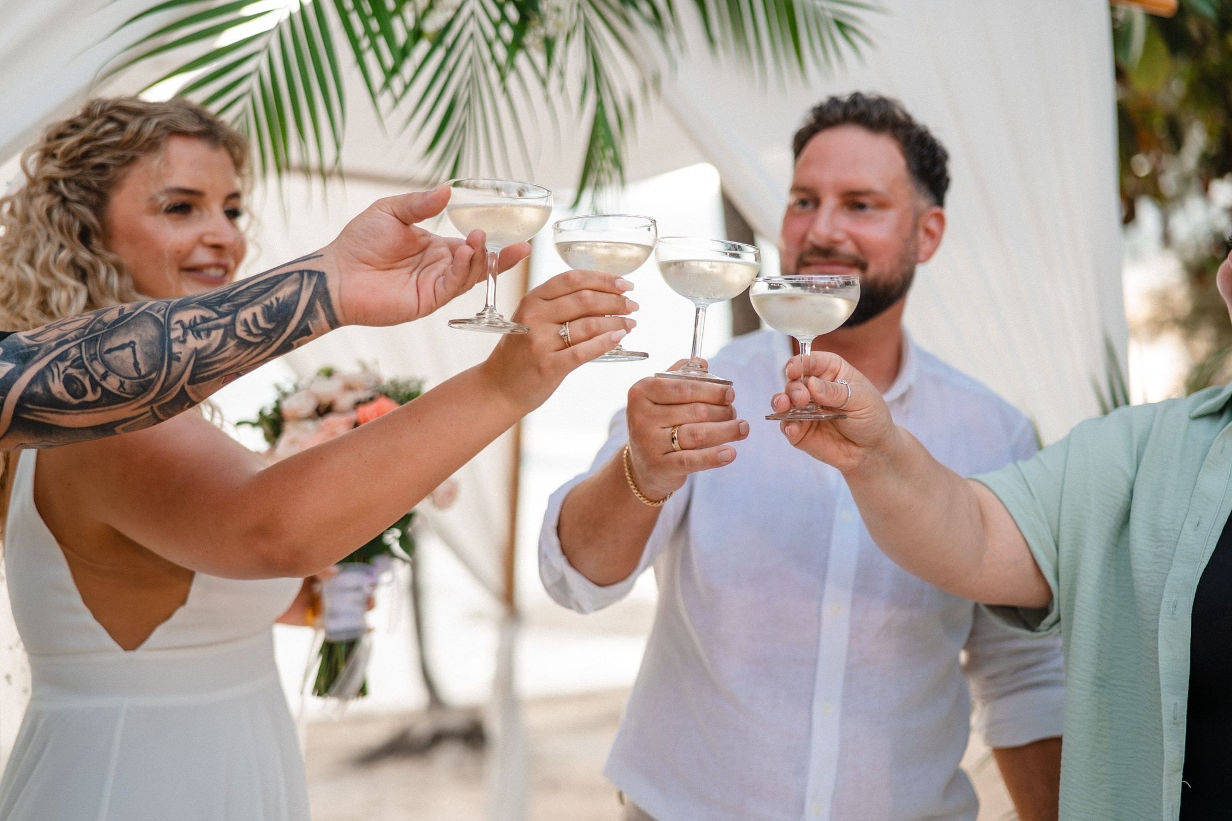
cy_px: 410
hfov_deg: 39.6
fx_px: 1711
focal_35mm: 50
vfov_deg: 27.0
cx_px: 616
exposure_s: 1/400
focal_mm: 50
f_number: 2
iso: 500
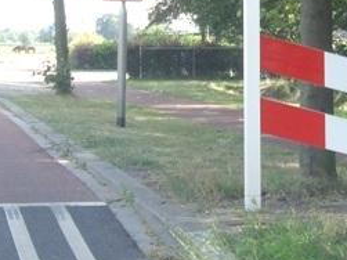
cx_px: 325
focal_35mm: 97
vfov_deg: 14.7
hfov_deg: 19.8
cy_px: -65
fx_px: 972
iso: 100
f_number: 2.8
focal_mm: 7.9
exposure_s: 1/125
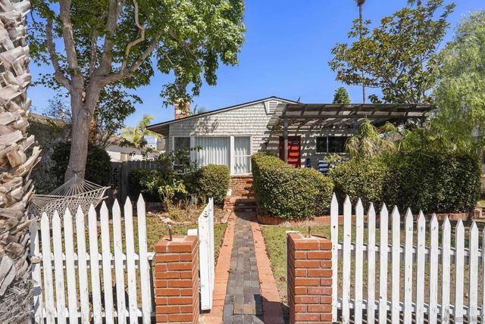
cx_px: 242
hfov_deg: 86.9
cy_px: 162
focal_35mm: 19
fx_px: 256
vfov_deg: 64.7
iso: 500
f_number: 9
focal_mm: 19
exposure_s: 1/400
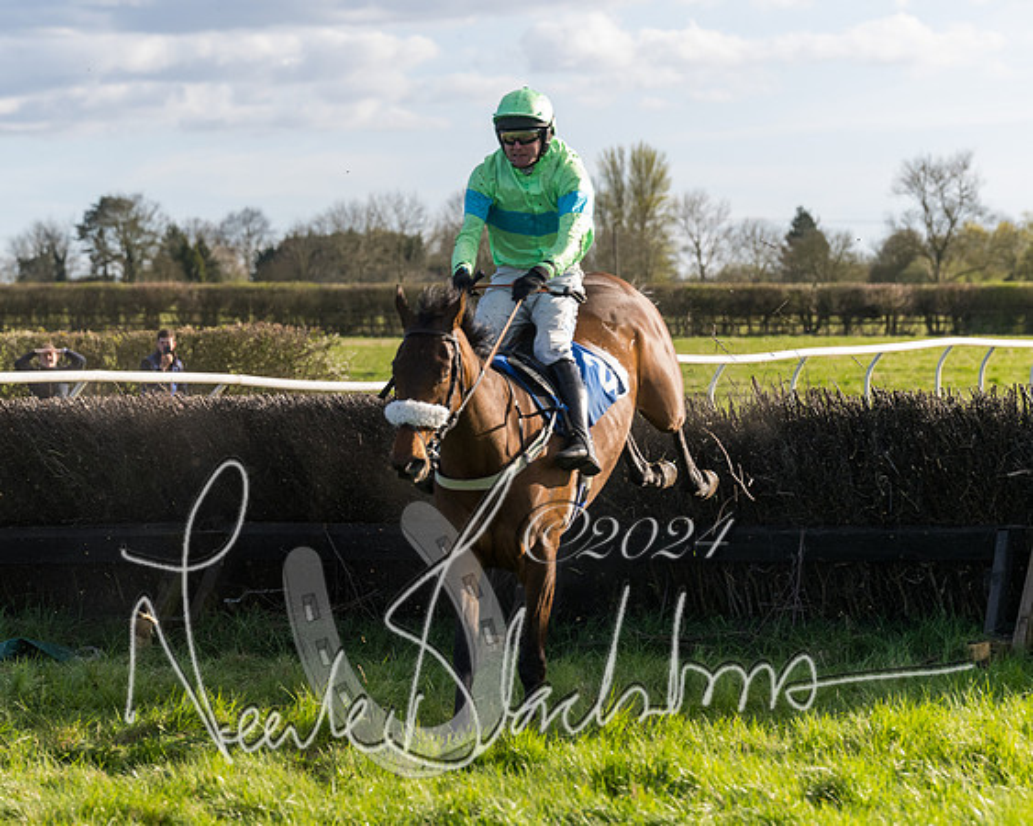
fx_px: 4742
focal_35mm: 155
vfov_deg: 10.0
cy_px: 396
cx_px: 397
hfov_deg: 12.4
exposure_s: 1/1600
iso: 400
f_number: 4
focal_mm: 92
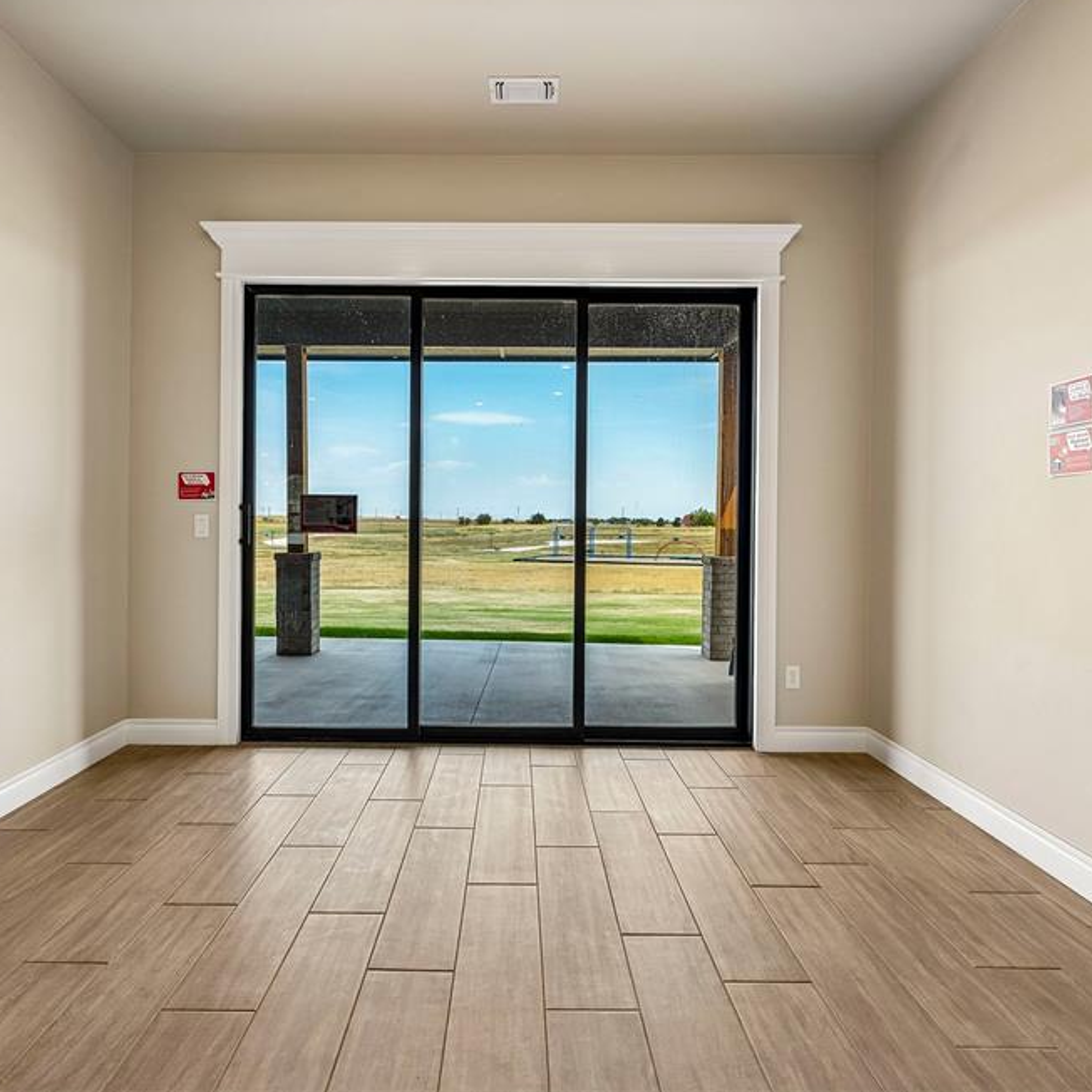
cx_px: 508
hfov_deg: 71.5
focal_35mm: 21
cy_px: 523
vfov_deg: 71.6
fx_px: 757
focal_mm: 15.9
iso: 160
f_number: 9
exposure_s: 1/30
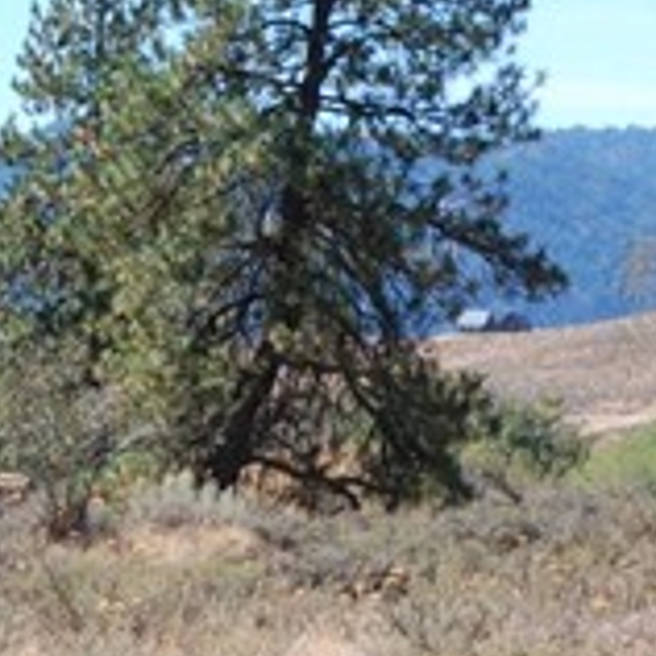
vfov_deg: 7.7
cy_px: 295
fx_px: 4867
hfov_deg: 7.7
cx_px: 517
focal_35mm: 227
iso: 100
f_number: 7.1
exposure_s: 1/200
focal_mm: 26
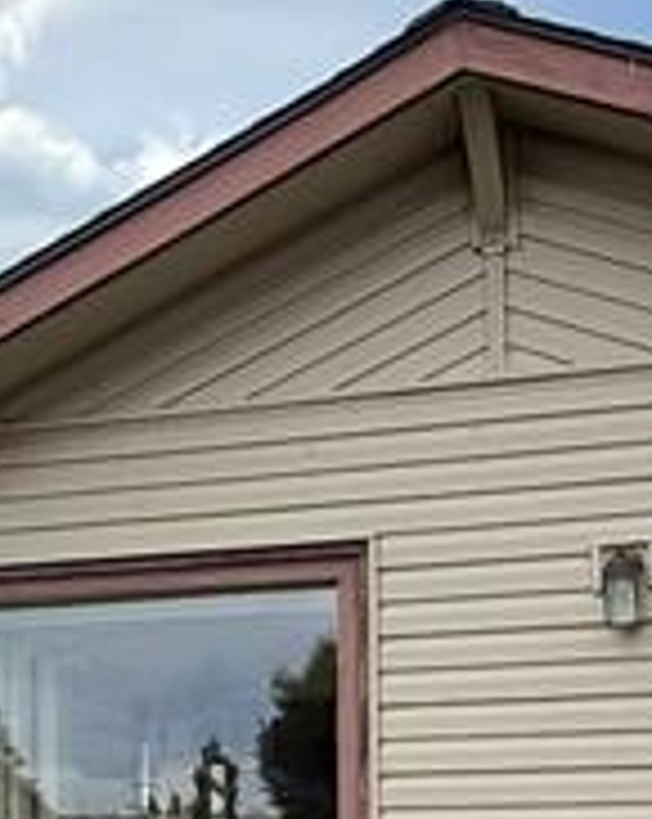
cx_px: 144
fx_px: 1862
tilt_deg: +1.1
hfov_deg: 19.7
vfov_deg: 23.6
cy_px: 850
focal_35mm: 77
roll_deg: +1.0
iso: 64
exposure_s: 1/830
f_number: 2.2
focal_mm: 2.22
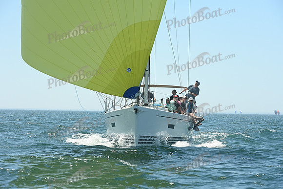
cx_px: 142
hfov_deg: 18.6
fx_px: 865
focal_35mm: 110
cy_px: 94
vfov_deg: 12.5
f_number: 7.1
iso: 320
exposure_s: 1/1000
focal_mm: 110
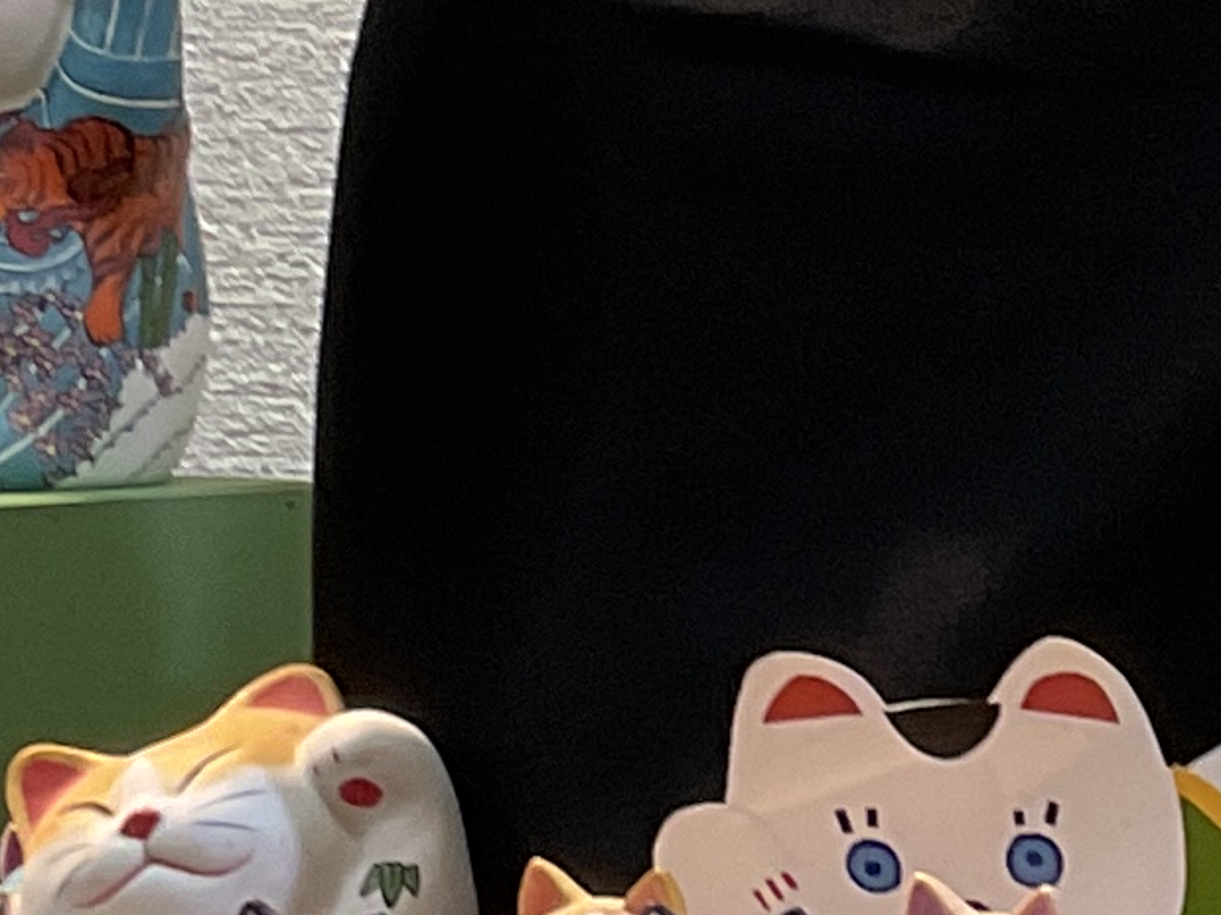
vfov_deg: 7.8
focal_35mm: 189
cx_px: 1823
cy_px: -160
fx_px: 6665
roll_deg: -0.3
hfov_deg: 10.1
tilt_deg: +1.6
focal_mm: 3
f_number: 1.8
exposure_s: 1/60
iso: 50
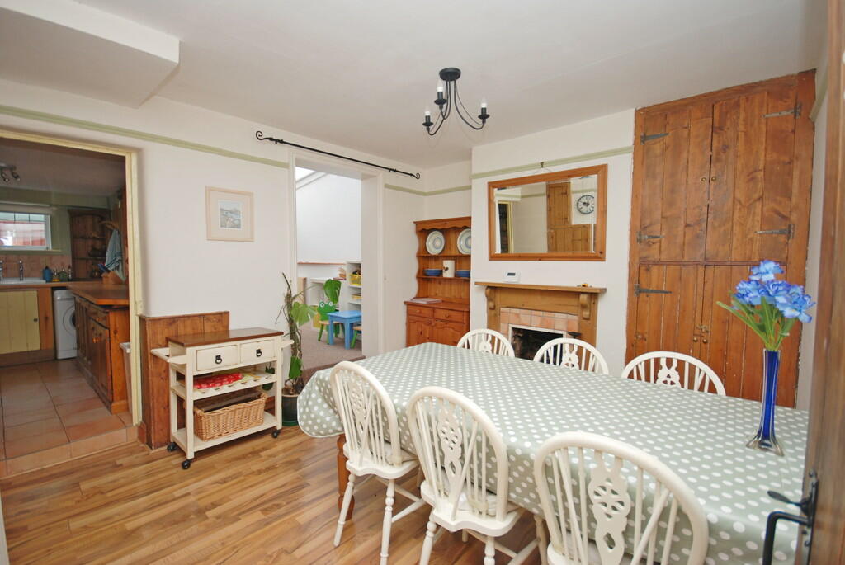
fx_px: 352
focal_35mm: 15
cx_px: 422
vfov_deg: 77.5
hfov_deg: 100.3
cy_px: 282
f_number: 4
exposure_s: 1/60
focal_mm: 10
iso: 160
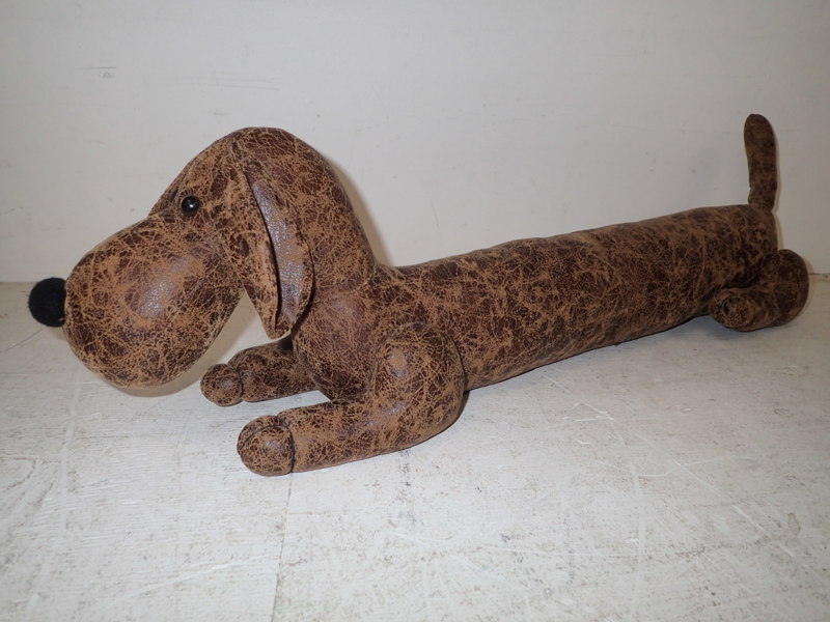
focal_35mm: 25
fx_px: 599
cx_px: 415
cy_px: 311
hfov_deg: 69.4
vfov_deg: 54.9
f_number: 5.6
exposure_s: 1/30
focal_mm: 4.5
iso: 100
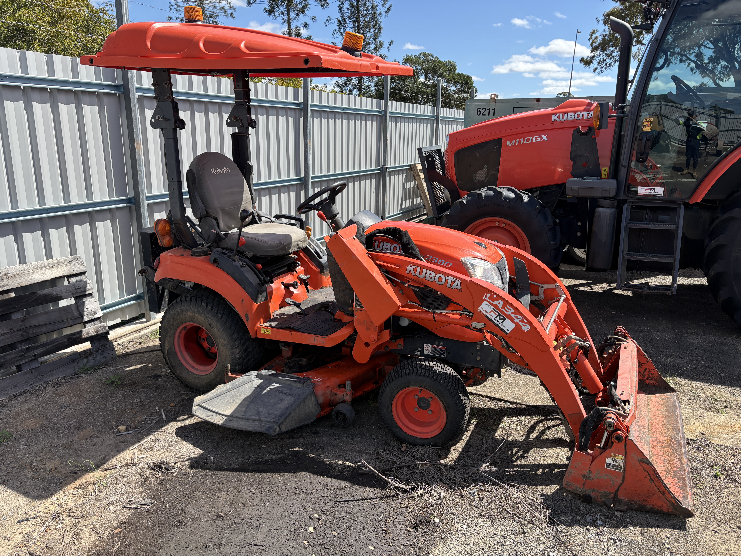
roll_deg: -0.3
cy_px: 278
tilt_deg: -13.7
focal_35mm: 26
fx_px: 557
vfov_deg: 53.1
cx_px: 370
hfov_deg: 67.3
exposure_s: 1/1799
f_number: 1.6
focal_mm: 5.96
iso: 50
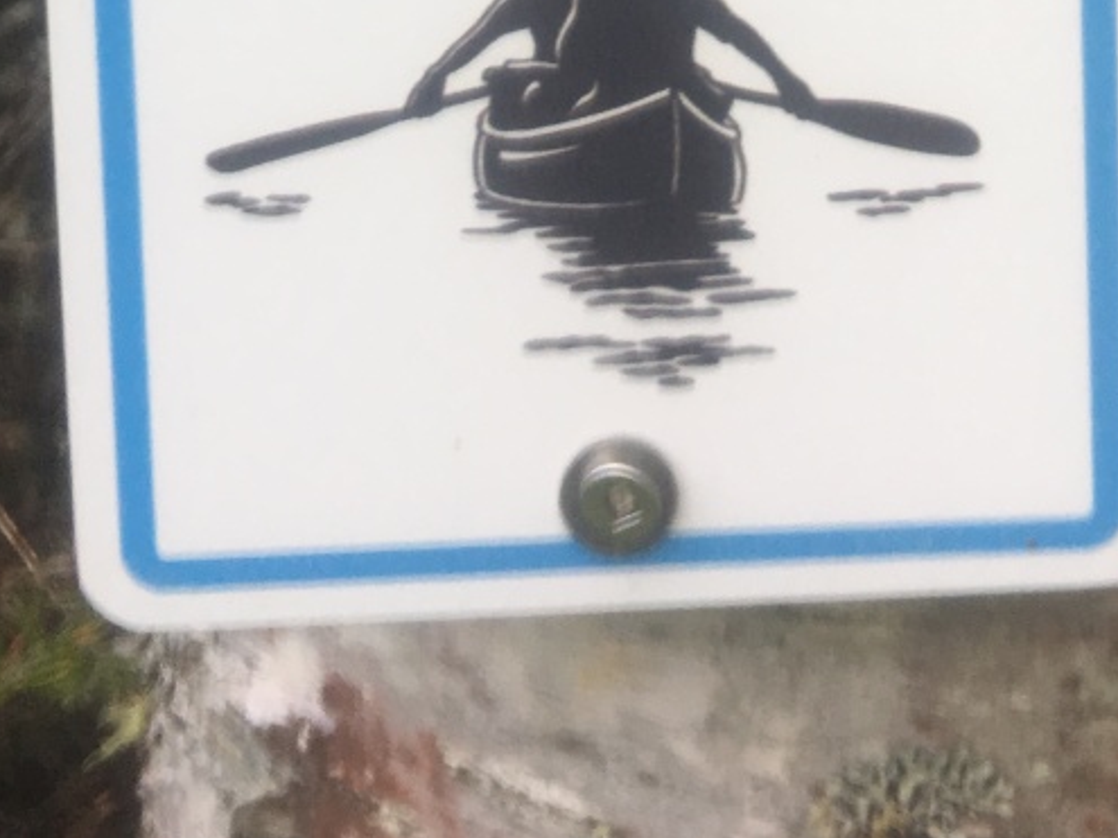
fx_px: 2583
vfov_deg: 15.9
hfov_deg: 24.4
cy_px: -631
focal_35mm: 80
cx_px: 650
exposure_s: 1/316
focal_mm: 4.15
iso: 25
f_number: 2.2
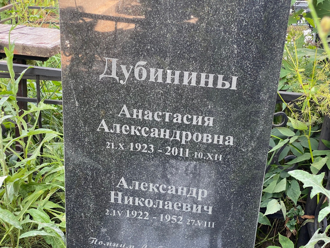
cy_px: 124
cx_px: 165
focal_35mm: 52
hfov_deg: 36.8
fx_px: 496
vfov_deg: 28.0
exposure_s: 1/122
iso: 50
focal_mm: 6
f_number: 2
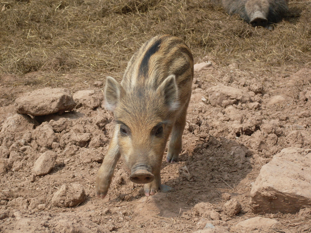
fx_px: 925
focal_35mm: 103
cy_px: 116
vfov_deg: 14.4
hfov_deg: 19.1
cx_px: 156
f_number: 4.8
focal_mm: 17.1
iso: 80
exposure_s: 1/500
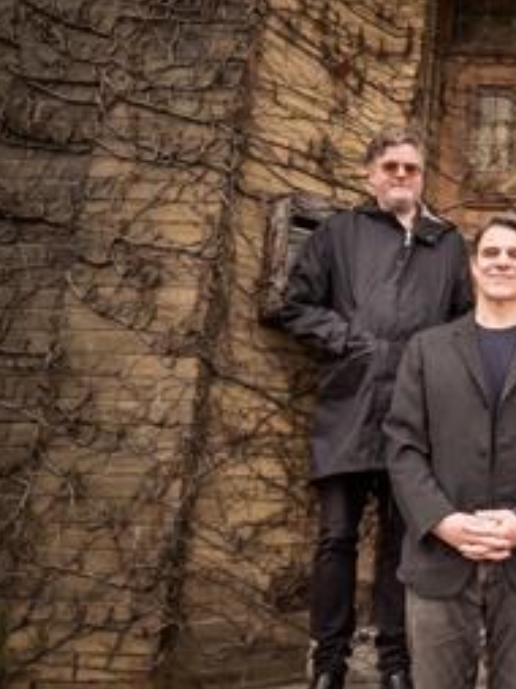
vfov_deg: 45.5
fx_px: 816
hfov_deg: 29.3
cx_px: 646
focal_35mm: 41
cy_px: 271
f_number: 8
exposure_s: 1/125
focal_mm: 8
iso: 200
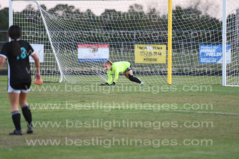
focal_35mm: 300
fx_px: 1992
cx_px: 120
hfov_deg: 6.9
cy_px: 80
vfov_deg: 4.6
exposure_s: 1/800
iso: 1250
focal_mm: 200
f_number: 2.8
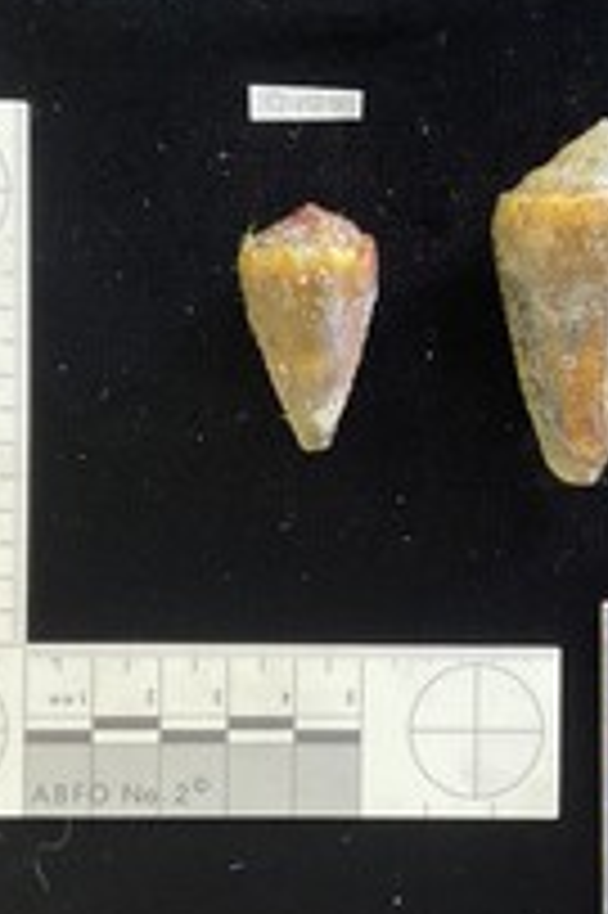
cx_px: 441
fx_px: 1319
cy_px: 457
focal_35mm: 52
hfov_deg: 25.7
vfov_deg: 38.2
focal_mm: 3
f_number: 1.8
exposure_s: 1/60
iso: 200
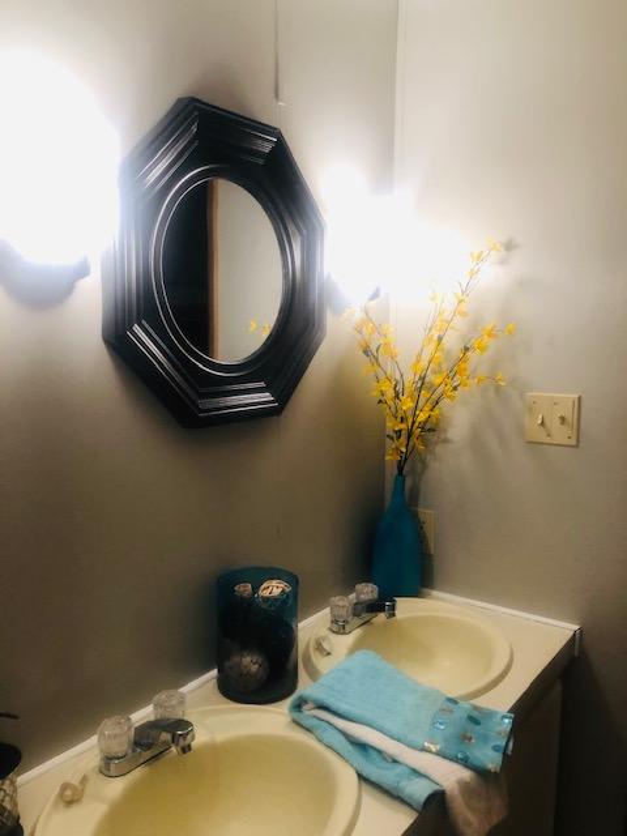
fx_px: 676
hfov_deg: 49.7
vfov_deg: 63.4
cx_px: 314
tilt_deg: -7.3
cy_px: 418
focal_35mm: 28
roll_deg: +0.0
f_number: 1.8
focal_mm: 4
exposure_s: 1/30
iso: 40
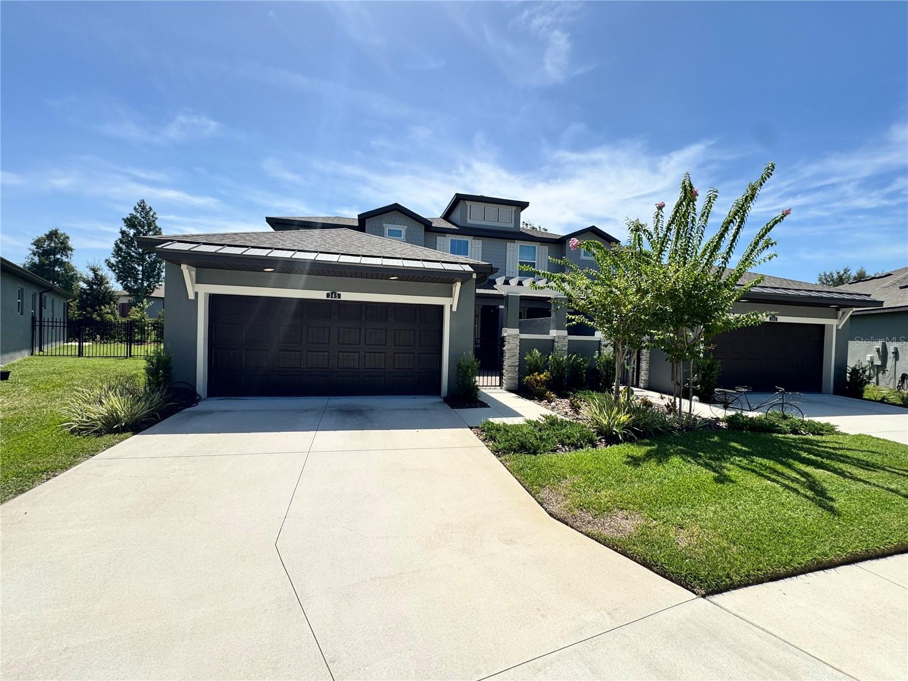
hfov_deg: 102.1
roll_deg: -2.4
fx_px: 367
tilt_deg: -3.2
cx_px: 454
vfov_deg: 85.7
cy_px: 340
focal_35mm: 14
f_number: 2.2
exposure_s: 1/1506
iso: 50
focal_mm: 2.22
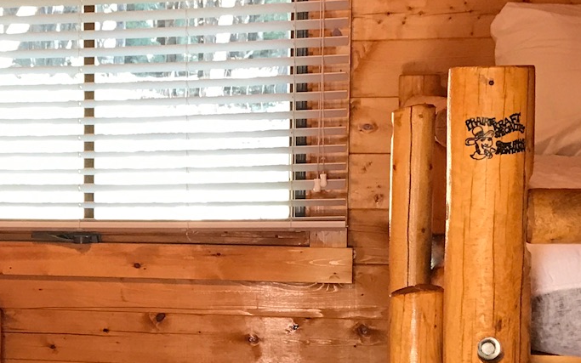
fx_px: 1409
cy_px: 228
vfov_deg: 14.7
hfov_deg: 22.1
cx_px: -41
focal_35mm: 89
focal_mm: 3.99
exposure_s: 1/15
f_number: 1.8
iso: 40
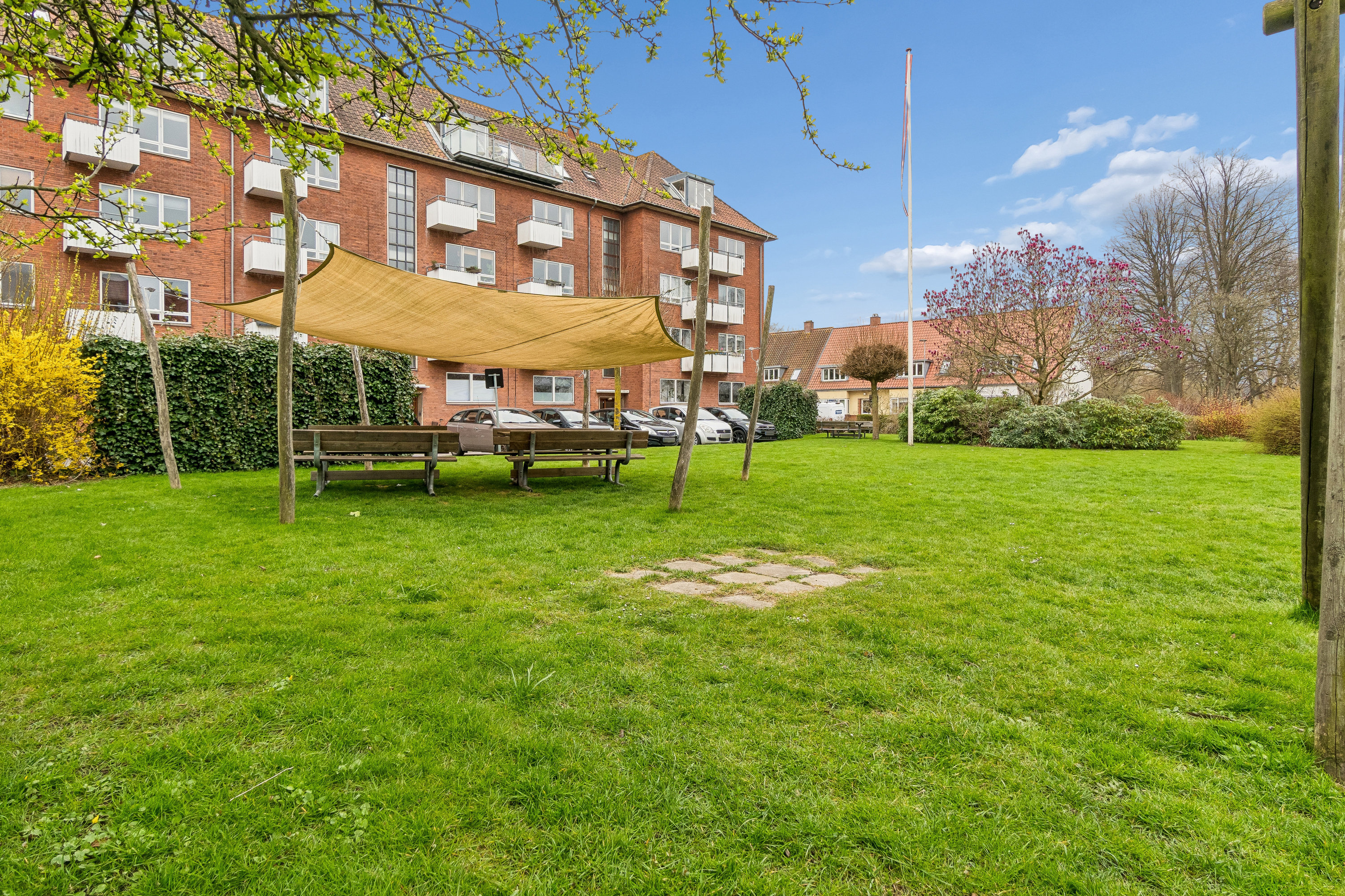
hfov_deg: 90.0
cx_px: 672
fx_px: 672
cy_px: 448
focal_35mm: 18
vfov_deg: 67.4
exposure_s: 1/200
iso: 400
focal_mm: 12
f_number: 8
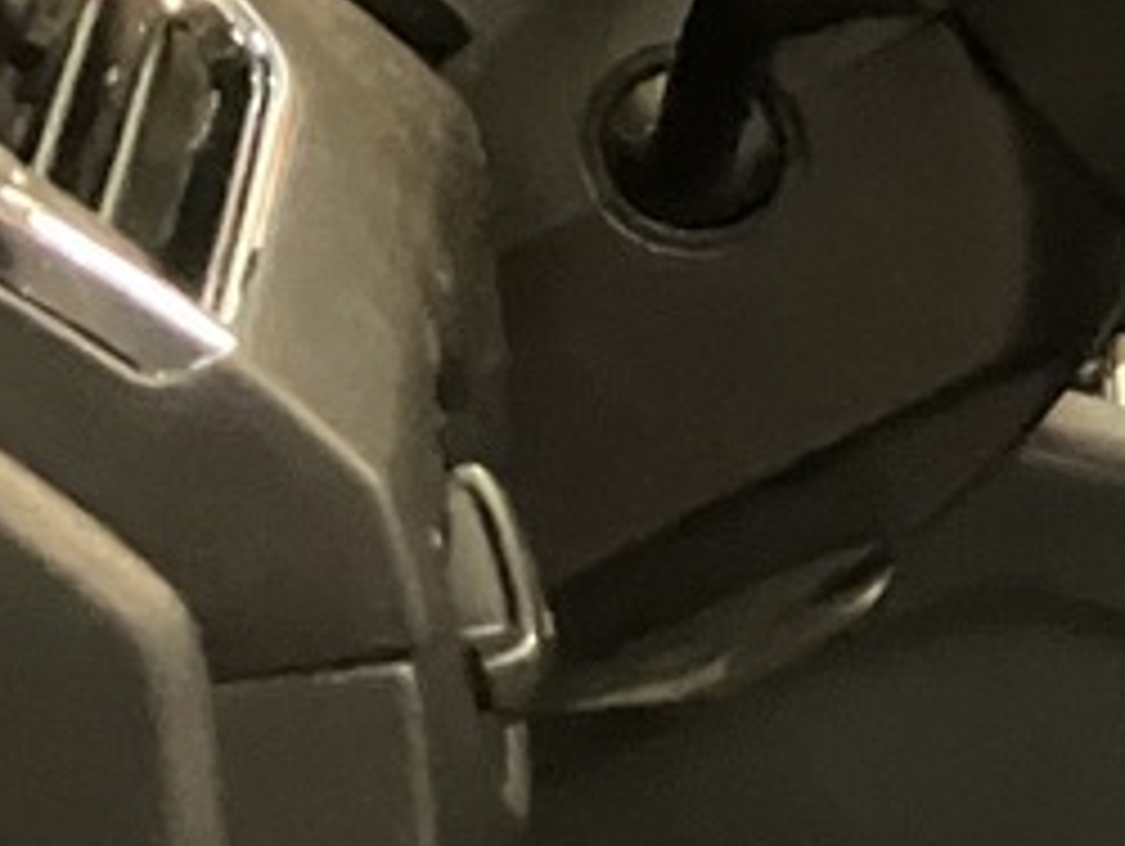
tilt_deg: -19.5
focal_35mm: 161
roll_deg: +1.4
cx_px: 2624
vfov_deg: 9.2
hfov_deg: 10.6
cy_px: 135
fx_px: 5237
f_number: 1.8
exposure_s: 1/25
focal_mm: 3.99
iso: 640
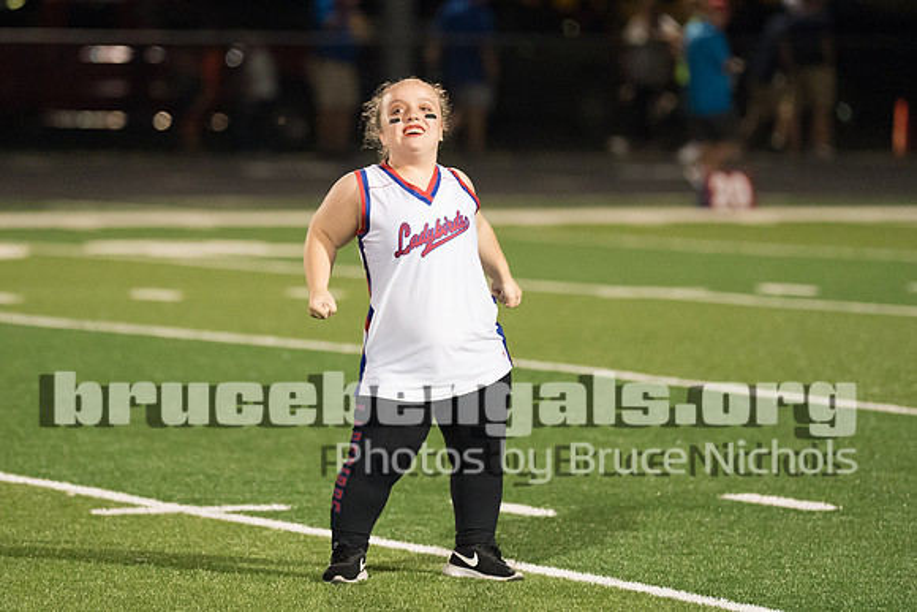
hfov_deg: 6.5
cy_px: 232
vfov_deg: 4.4
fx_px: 8042
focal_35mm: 316
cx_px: 427
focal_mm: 200
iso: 8000
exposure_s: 1/1000
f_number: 2.8
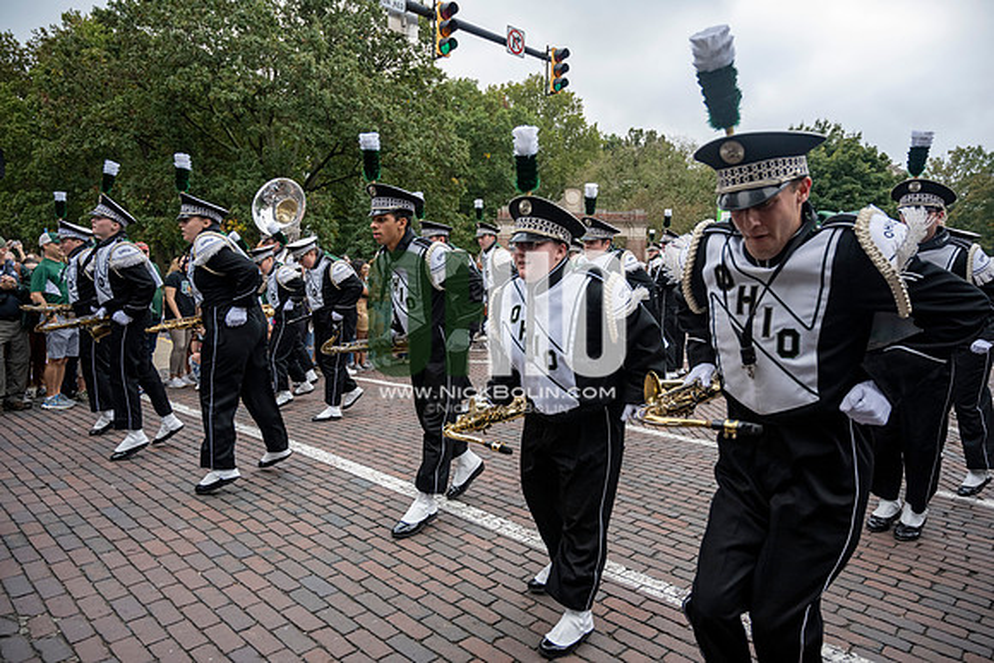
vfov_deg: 53.2
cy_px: 332
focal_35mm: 24
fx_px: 663
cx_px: 497
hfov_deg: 73.7
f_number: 4
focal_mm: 24
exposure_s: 1/1600
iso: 800
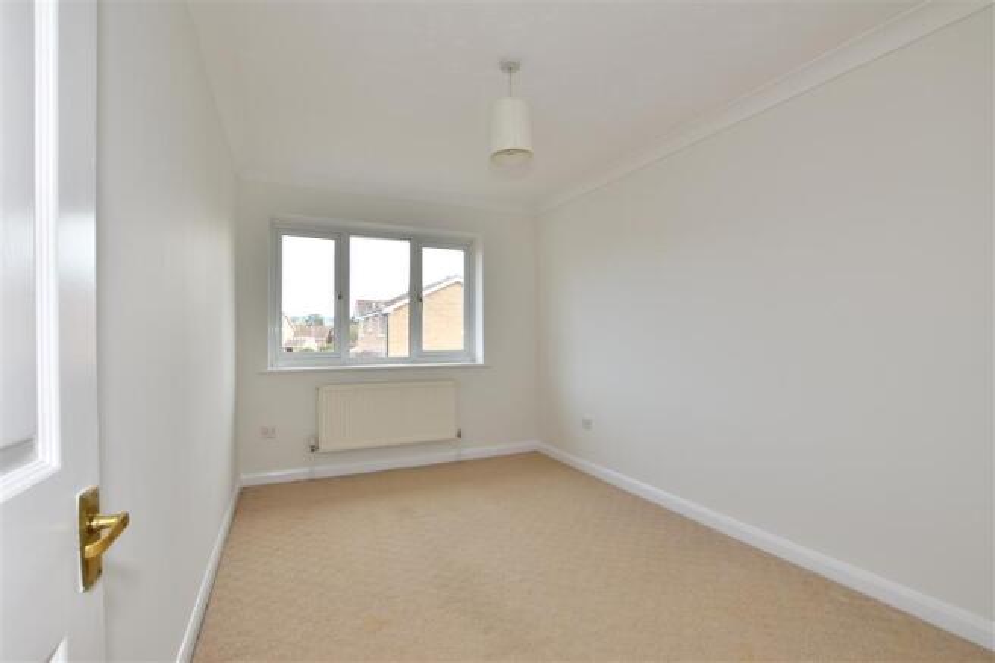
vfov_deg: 77.3
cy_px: 332
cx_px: 498
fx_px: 414
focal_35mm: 15
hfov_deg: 100.4
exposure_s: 1/30
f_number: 7.1
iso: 160
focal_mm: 10
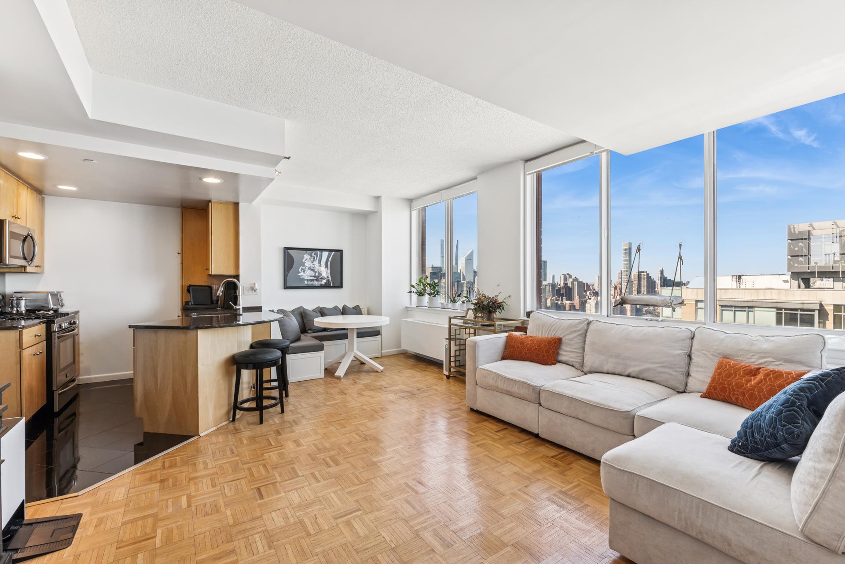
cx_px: 422
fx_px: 352
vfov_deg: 77.3
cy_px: 282
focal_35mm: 15
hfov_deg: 100.4
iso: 640
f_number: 14
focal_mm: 15
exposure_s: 1/100
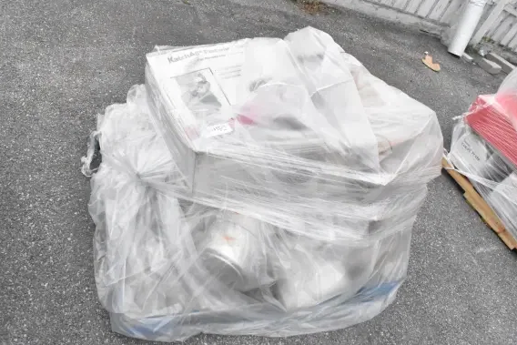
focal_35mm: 29
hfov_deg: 63.6
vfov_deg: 45.0
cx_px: 266
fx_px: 417
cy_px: 174
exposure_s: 1/1600
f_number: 16
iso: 6400
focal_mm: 18
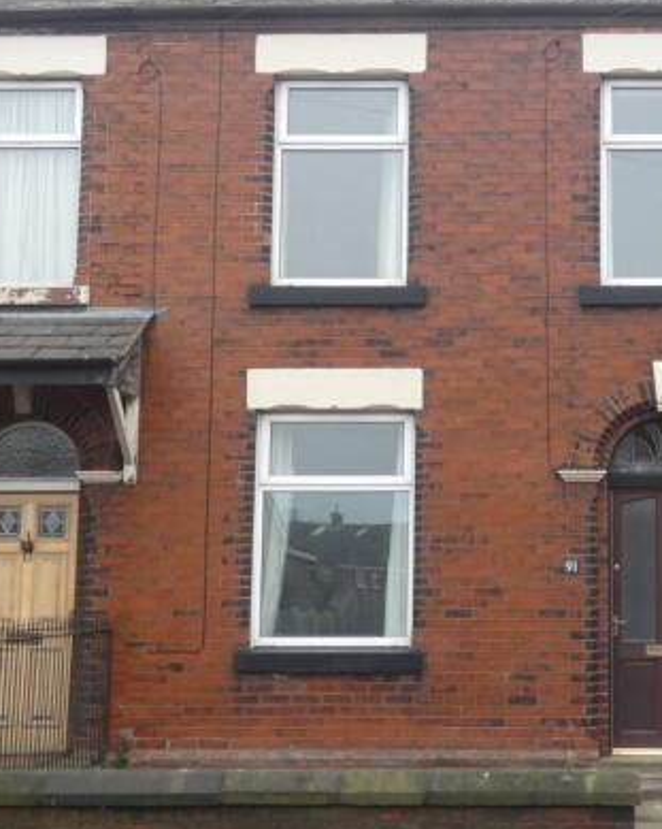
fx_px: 1470
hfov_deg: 25.0
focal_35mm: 60
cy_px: 385
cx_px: 518
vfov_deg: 31.4
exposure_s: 1/80
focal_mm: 7.3
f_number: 3.6
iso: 320
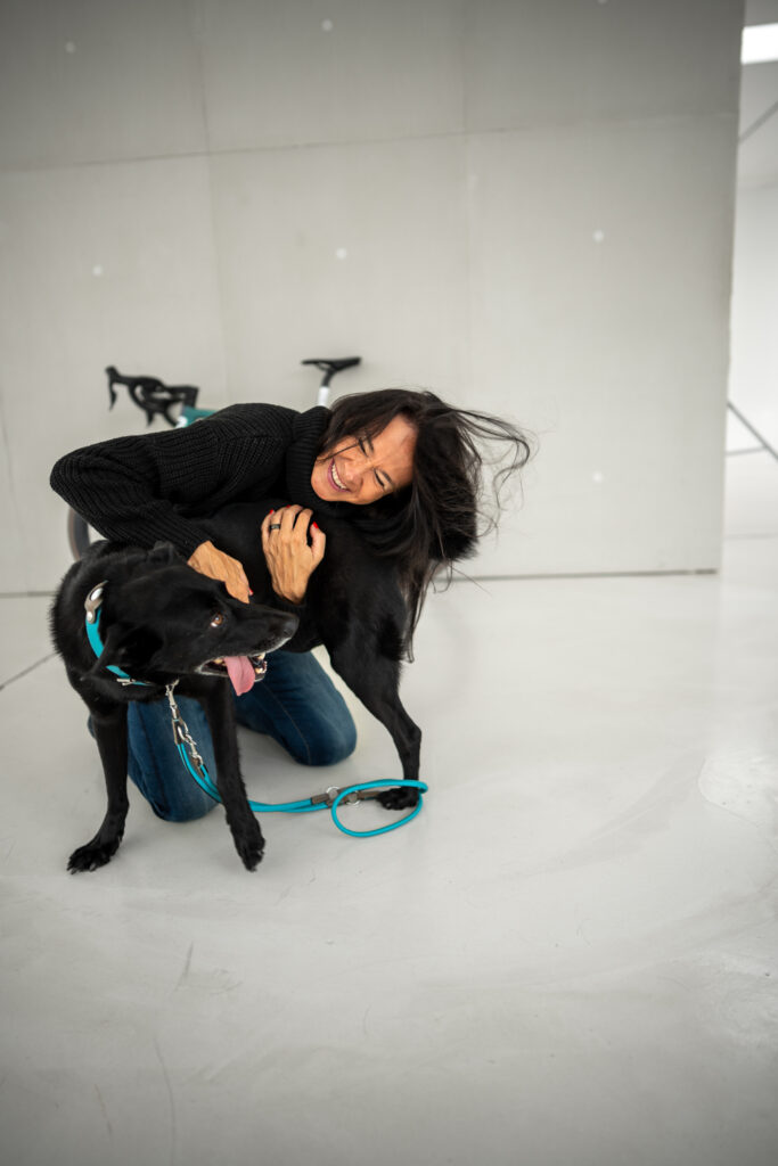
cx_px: 389
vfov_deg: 73.7
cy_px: 583
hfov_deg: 53.1
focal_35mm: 24
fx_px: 778
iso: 100
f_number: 1.4
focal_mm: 24
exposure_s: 1/250
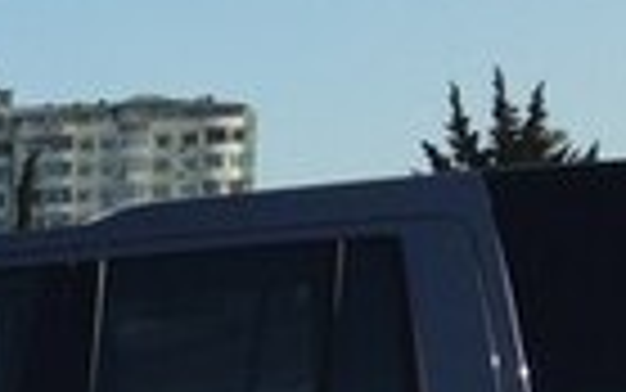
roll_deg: +1.3
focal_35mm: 166
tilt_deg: -9.6
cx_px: -667
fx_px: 2833
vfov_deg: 7.4
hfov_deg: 11.3
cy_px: 908
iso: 50
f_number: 2.4
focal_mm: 4.12
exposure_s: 1/1748
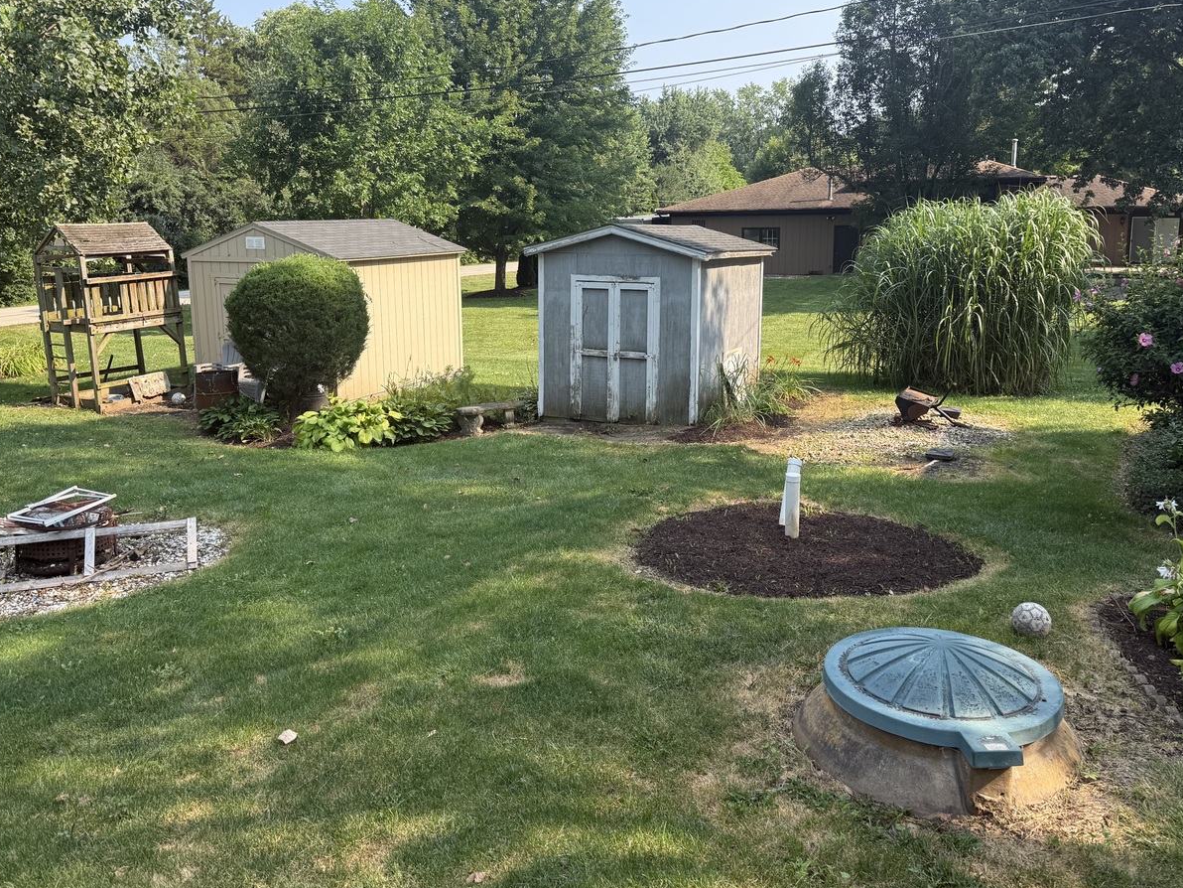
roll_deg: +1.2
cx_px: 604
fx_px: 991
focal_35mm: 29
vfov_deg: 48.0
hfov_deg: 61.7
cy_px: 365
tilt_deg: -8.2
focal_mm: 6.76
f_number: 1.78
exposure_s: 1/1618
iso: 100
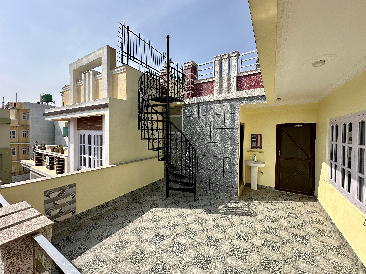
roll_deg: -1.0
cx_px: 183
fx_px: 148
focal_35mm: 14
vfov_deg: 85.7
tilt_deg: +0.3
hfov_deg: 102.1
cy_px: 137
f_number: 2.2
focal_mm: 2.22
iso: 50
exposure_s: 1/1304
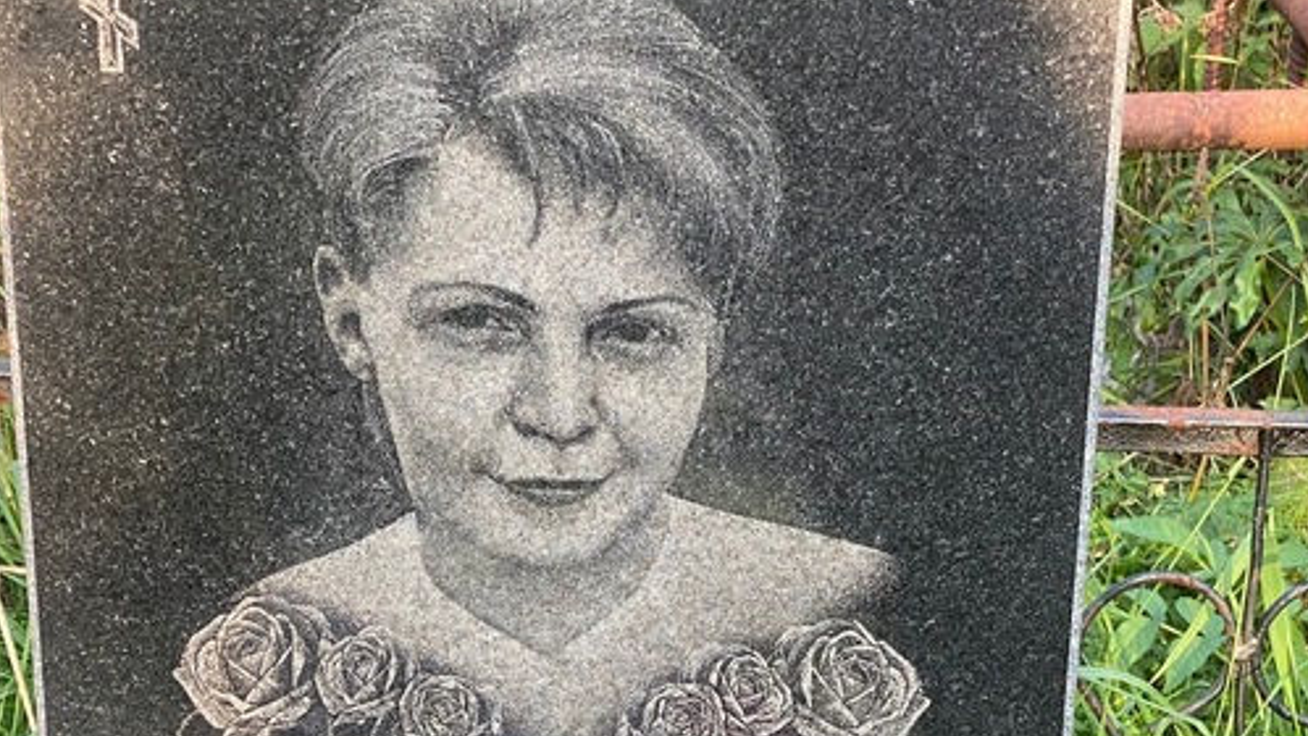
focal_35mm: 91
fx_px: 3156
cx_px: 707
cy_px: 757
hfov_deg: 23.4
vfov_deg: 13.1
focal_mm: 6
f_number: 2
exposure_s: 1/121
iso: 50
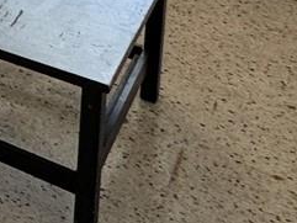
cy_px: -271
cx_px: -442
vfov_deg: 13.0
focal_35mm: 93
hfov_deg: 13.8
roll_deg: +2.1
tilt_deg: -9.3
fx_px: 798
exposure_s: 1/99
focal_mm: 2.22
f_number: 2.2
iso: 160
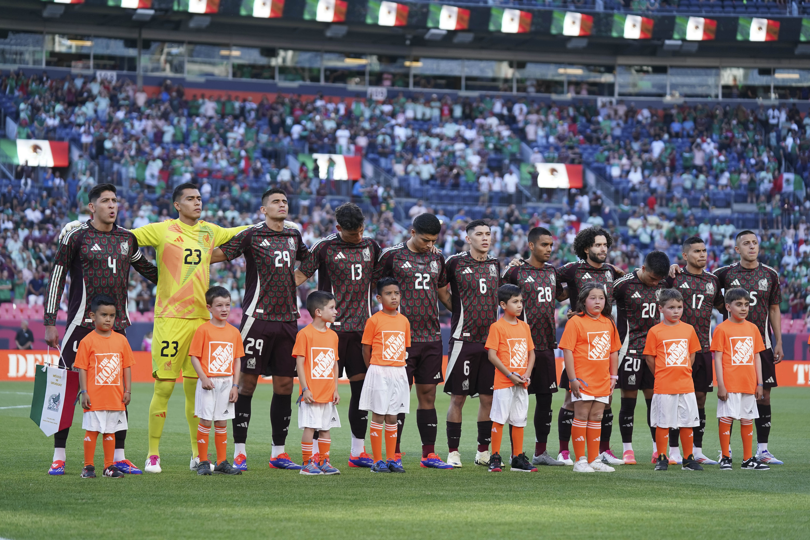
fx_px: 2407
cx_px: 405
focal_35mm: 107
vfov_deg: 12.8
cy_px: 270
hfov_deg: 19.1
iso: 500
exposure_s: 1/1000
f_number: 2.8
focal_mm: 107
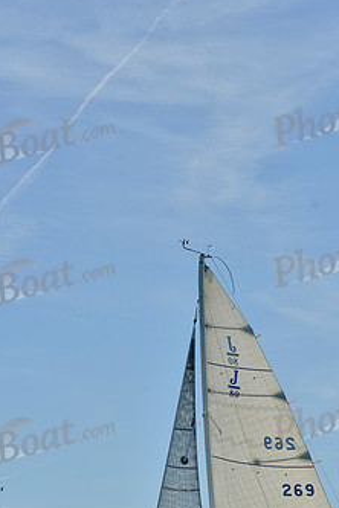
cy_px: 349
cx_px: 195
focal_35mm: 122
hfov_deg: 11.2
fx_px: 1723
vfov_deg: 16.7
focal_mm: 70
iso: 280
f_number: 10
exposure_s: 1/1250
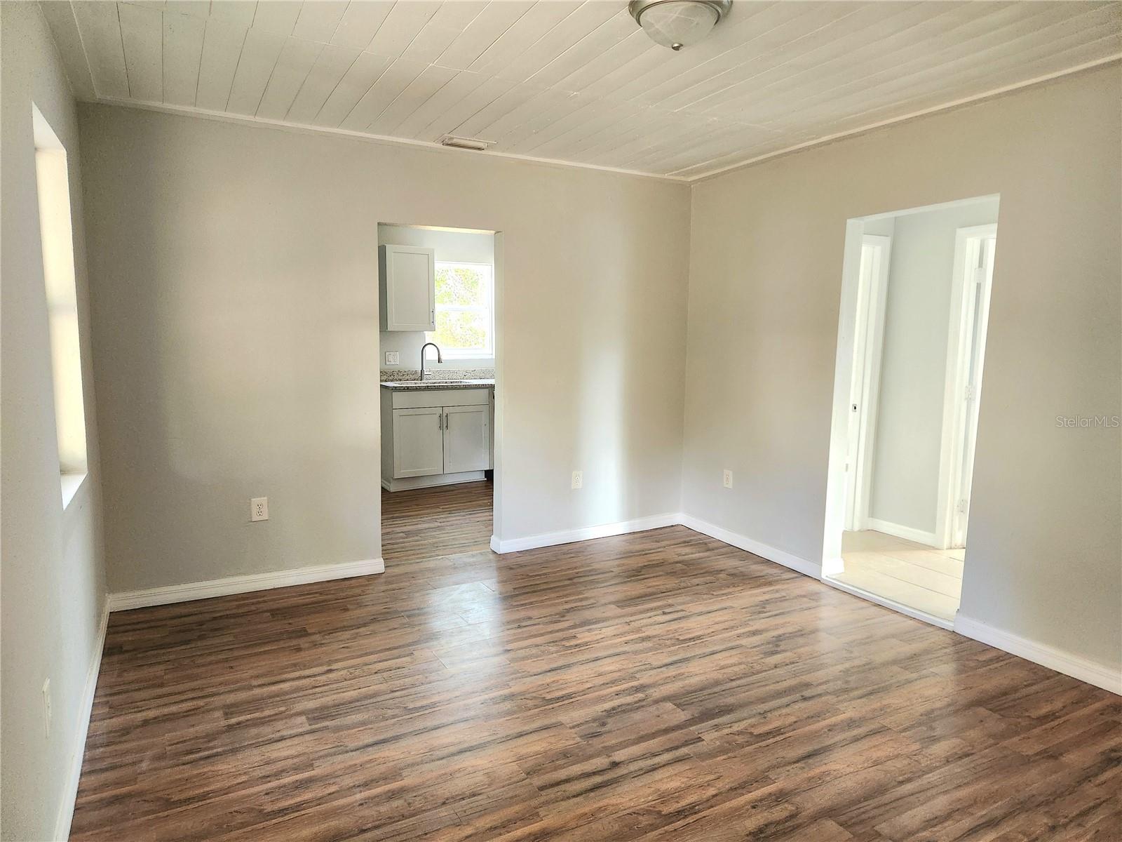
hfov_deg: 73.9
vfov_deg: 58.9
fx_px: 745
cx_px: 561
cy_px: 421
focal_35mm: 23
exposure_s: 1/120
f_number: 1.8
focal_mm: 5.4
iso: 500
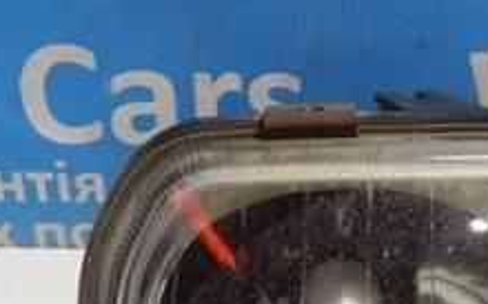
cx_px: 377
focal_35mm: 71
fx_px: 943
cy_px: 67
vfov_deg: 18.2
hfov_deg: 28.5
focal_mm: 4
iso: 200
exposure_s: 1/30
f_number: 3
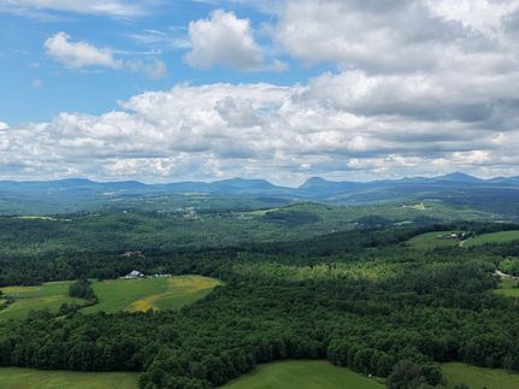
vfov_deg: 58.9
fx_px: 345
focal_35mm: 23
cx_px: 260
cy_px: 194
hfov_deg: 73.9
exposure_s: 1/6000
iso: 290
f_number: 1.8
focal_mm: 8.67
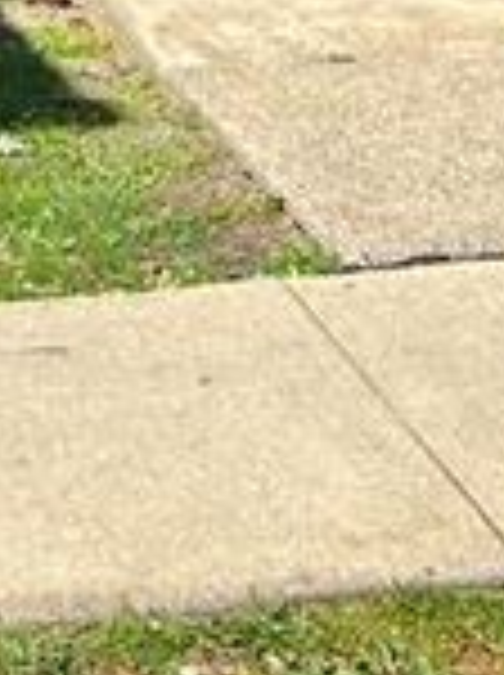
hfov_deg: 12.2
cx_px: -248
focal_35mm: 116
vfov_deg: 14.6
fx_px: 2258
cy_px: -596
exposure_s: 1/1779
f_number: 1.5
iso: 50
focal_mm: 5.7
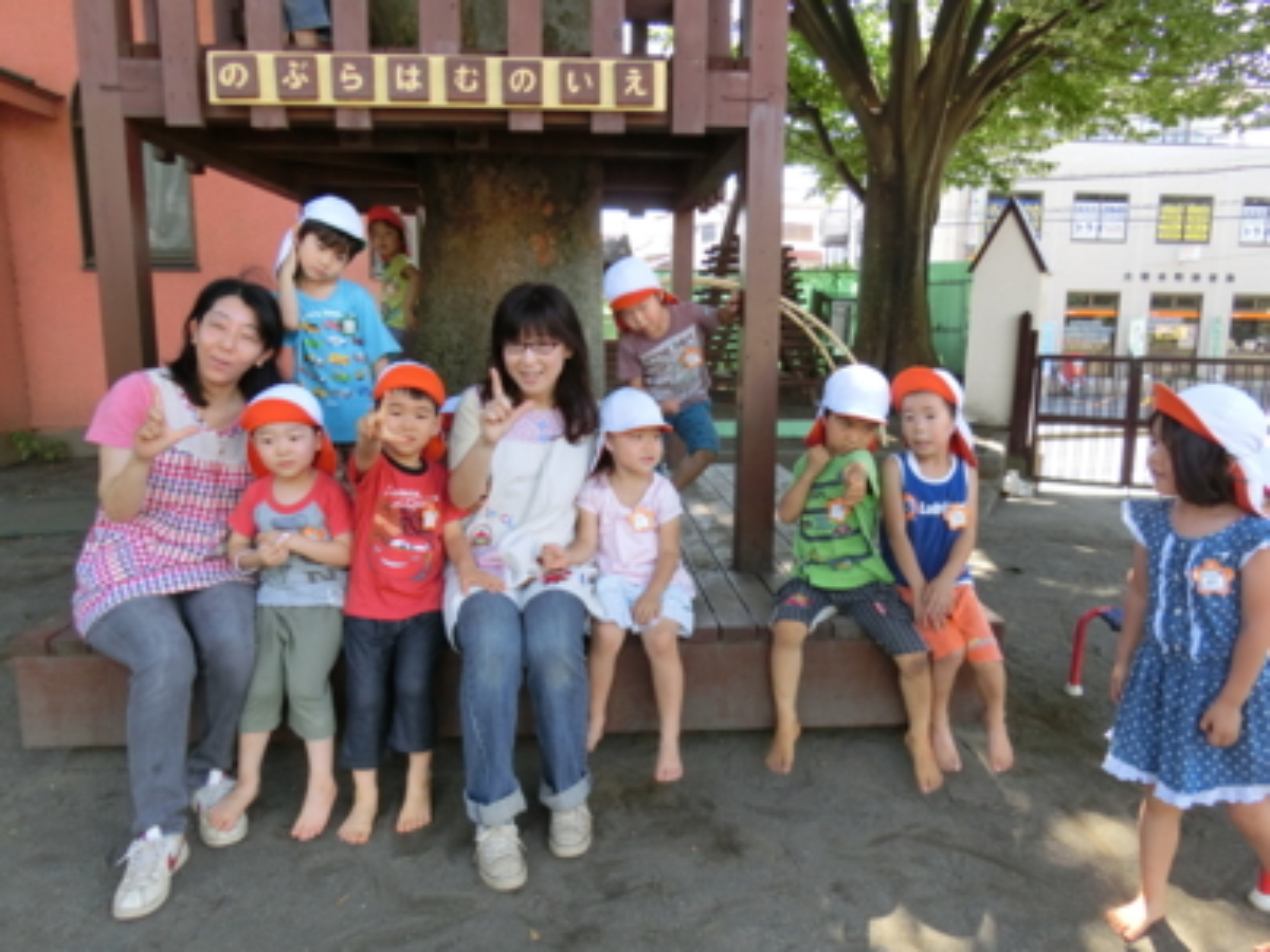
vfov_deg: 54.9
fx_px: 917
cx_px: 635
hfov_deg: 69.4
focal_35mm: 25
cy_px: 476
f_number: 3.5
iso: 160
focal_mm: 4.5
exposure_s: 1/125
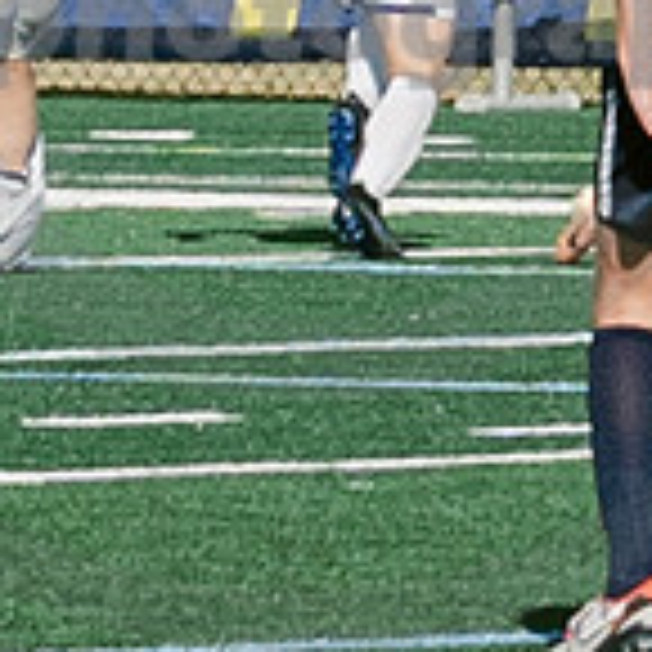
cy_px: 134
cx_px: 148
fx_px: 30686
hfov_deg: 1.2
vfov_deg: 1.2
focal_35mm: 1440
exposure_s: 1/4000
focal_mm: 70
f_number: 5.6
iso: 640
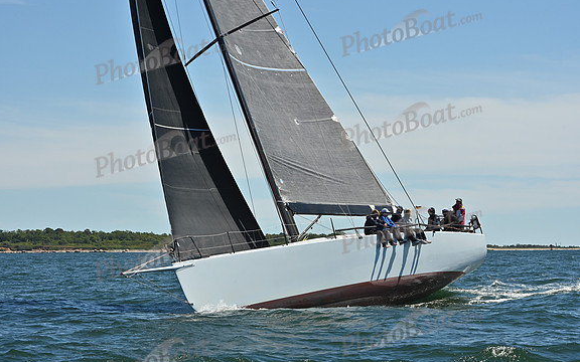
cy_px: 190
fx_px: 1881
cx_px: 289
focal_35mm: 119
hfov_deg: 17.5
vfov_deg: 11.0
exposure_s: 1/800
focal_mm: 116
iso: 320
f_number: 13
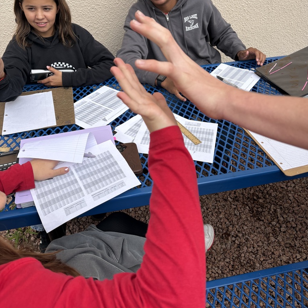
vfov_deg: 51.7
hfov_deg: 52.5
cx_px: 155
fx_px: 312
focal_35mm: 31
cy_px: 107
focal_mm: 5.96
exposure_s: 1/2012
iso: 50
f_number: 1.6
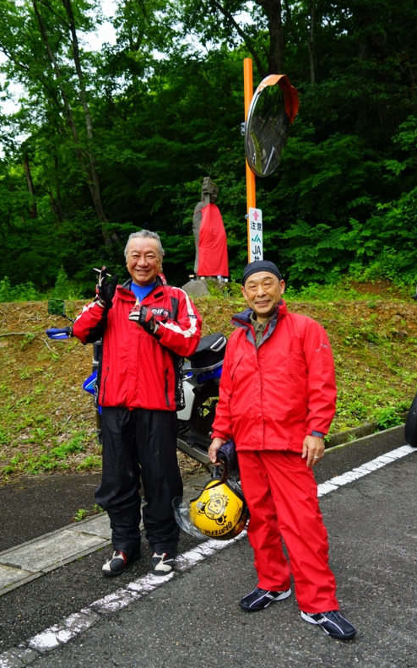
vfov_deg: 58.2
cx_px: 206
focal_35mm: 33
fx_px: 600
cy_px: 334
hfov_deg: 38.3
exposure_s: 1/60
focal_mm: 32
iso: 100
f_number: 4.5
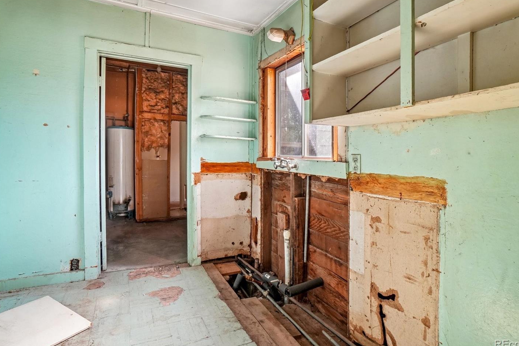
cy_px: 156
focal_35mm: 17
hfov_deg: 93.3
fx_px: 245
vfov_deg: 70.2
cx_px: 260
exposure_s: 1/13
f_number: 8
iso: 400
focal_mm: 10
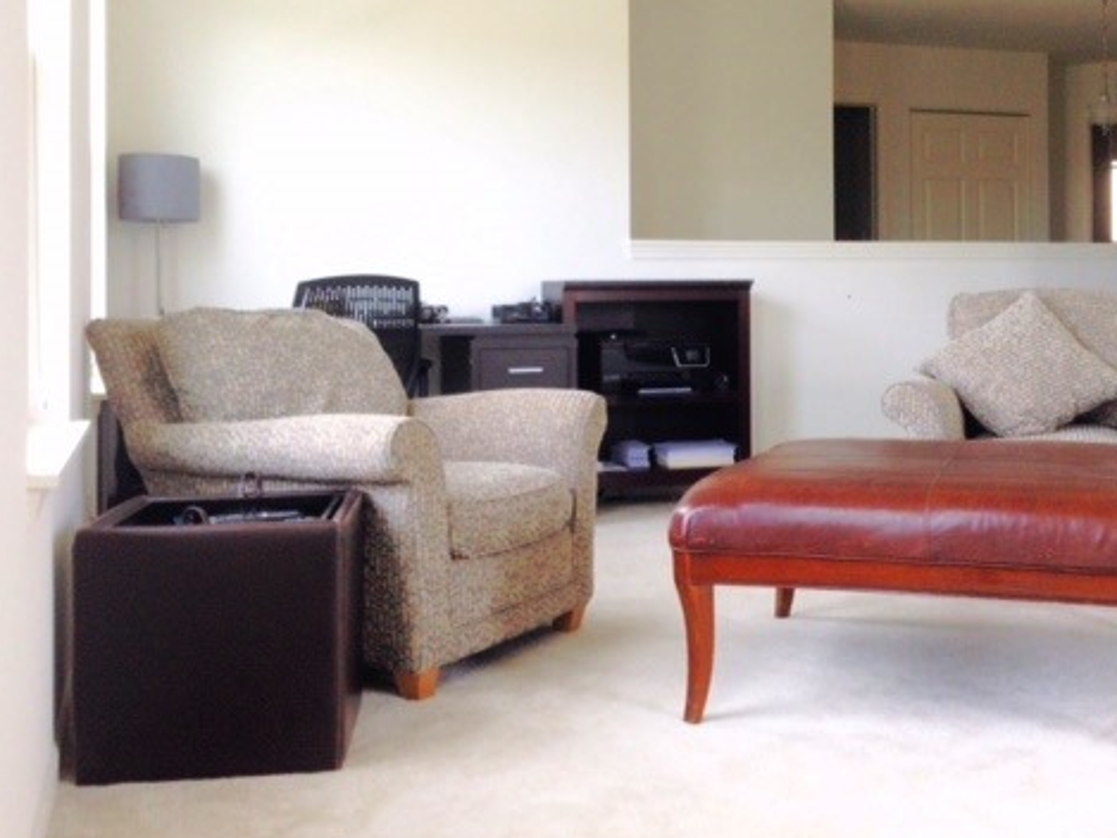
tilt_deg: +0.9
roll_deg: -0.2
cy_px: 295
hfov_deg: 41.9
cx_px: 674
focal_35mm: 45
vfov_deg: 32.0
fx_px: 1452
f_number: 2.4
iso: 50
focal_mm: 4.12
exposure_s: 1/30
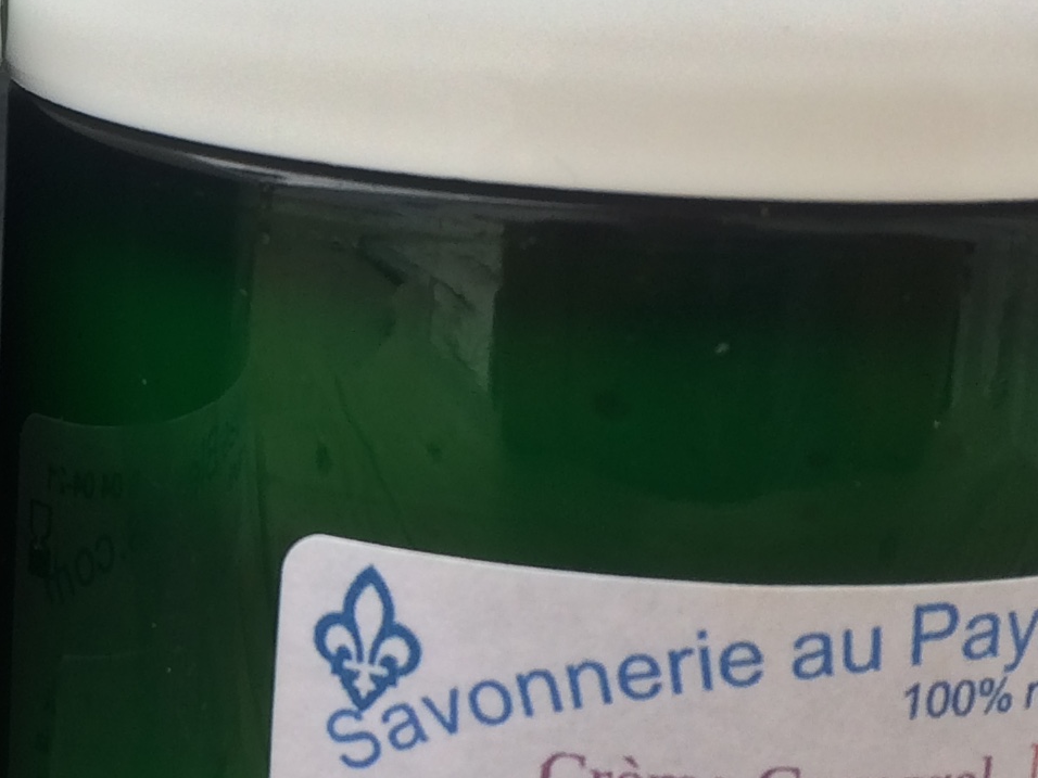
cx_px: -105
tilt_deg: -22.0
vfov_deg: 14.9
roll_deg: -1.9
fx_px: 2969
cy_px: 526
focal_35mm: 99
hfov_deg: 19.0
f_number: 2.2
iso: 32
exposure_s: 1/120
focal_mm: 4.15
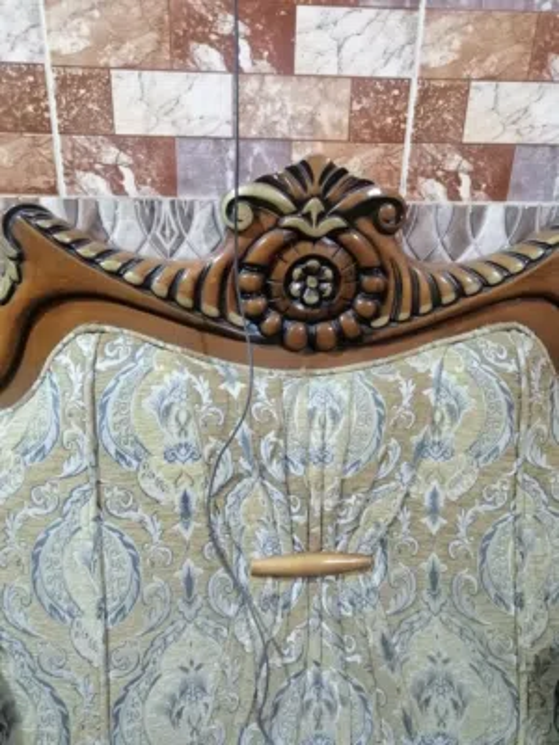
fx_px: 560
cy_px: 372
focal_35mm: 26
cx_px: 280
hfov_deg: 53.1
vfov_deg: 67.3
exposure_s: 1/25
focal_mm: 3.95
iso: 400
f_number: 1.8
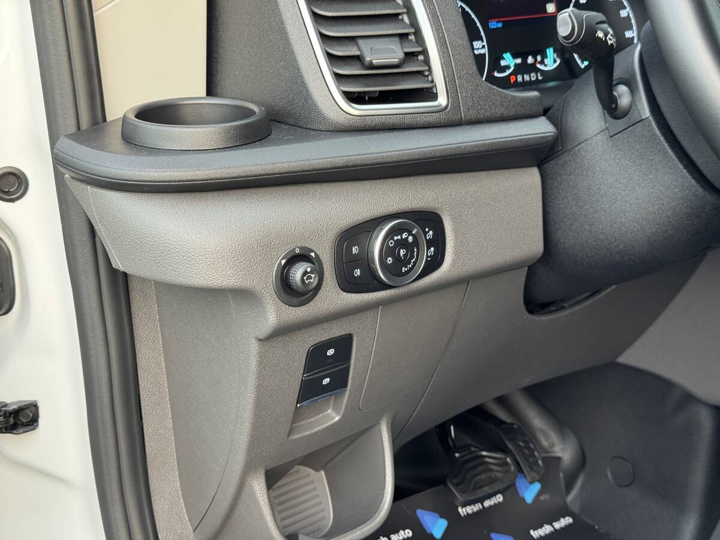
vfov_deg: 30.3
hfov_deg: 39.7
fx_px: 998
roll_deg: -1.9
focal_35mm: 48
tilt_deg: -21.6
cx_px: 360
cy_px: 270
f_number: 1.78
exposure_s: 1/60
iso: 160
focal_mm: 6.76
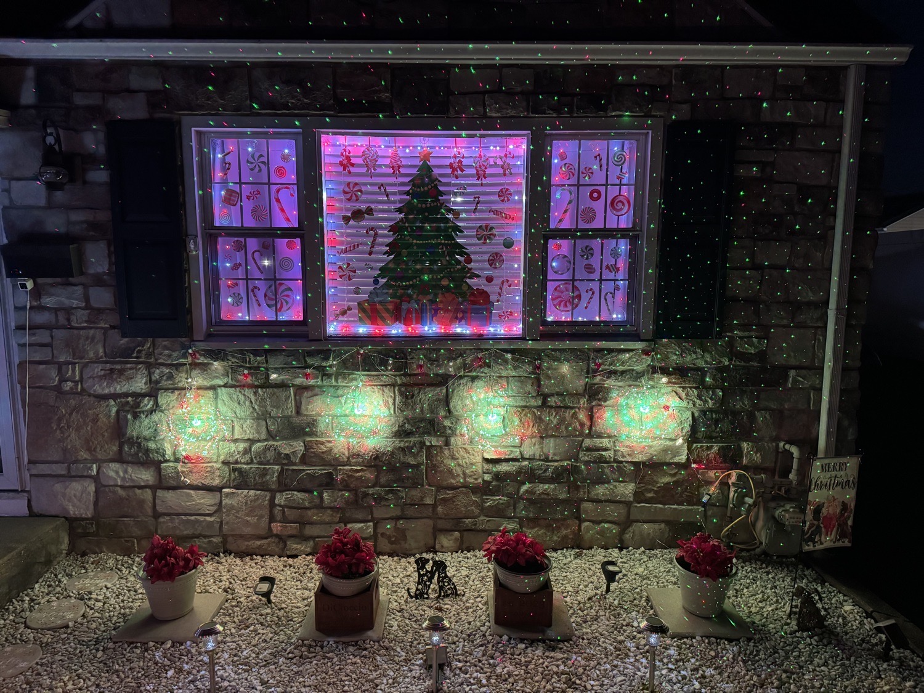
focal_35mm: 24
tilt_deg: -9.2
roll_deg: +0.1
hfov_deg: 71.6
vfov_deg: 56.8
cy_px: 346
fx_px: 641
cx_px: 462
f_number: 1.78
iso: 800
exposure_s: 1/40
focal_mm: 6.76
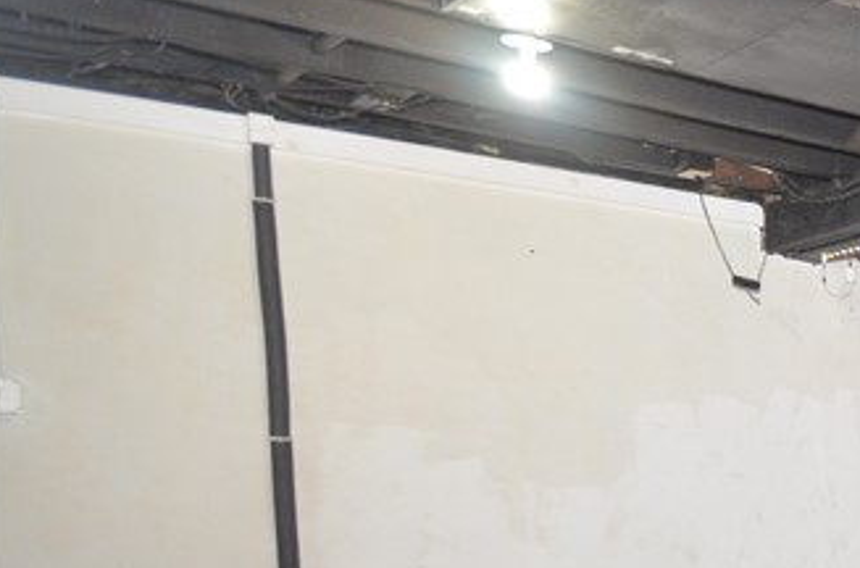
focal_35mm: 50
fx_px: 1191
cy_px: 535
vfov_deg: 25.8
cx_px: 1419
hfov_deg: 24.9
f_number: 4
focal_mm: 10
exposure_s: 1/60
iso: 800
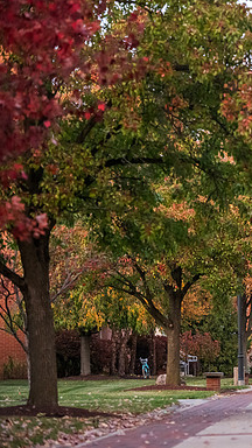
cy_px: 225
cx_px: 326
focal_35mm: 190
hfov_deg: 6.3
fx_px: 2257
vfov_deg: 11.3
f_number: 3.5
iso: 2500
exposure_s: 1/200
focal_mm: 120
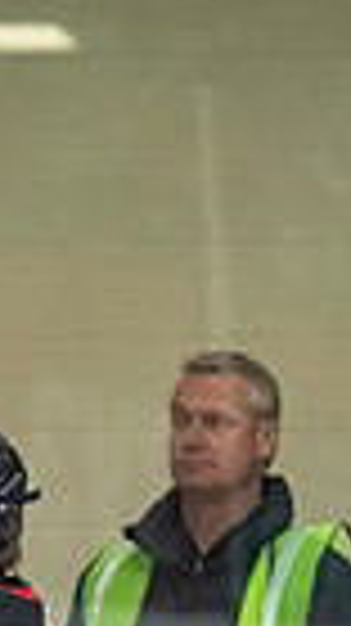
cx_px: -141
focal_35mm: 1011
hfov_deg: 1.2
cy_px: 1044
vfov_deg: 2.1
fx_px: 16759
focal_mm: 155
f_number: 3.2
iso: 2000
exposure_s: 1/640
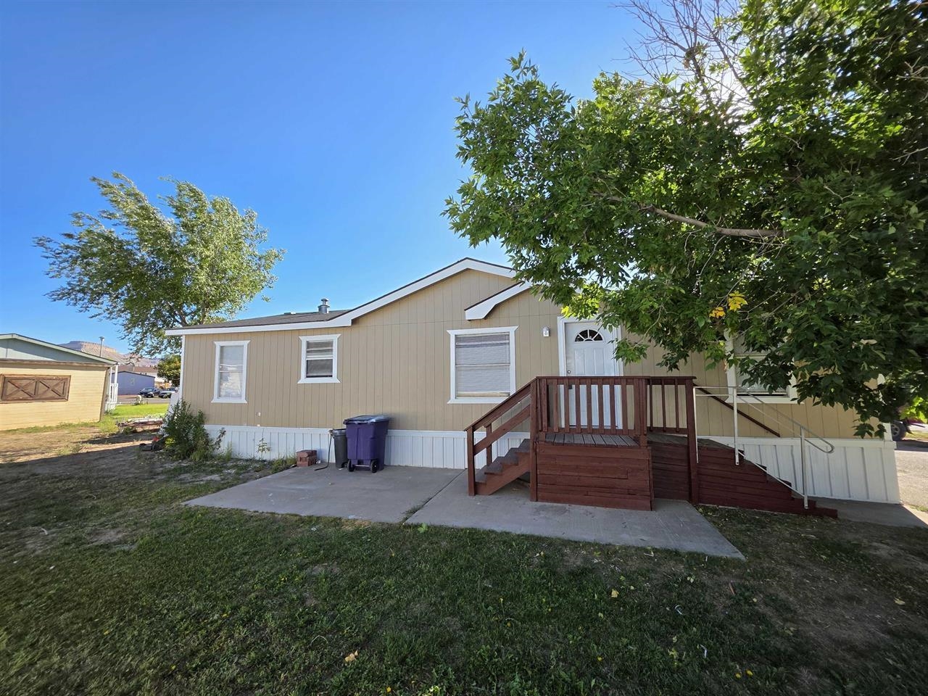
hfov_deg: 106.2
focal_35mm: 13
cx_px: 464
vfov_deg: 89.9
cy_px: 348
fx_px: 349
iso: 40
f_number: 1.9
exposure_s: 1/845
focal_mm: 2.2
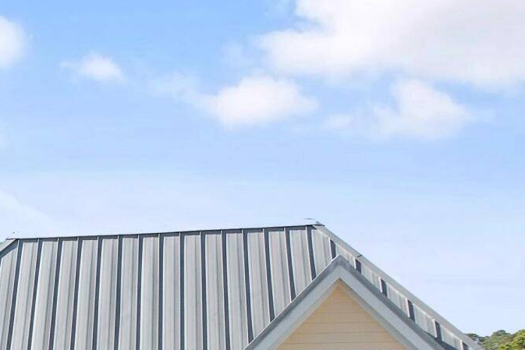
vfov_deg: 13.7
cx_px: -137
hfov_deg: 19.4
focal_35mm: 98
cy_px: 373
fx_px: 1429
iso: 140
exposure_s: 1/1600
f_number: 2.8
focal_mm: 8.38
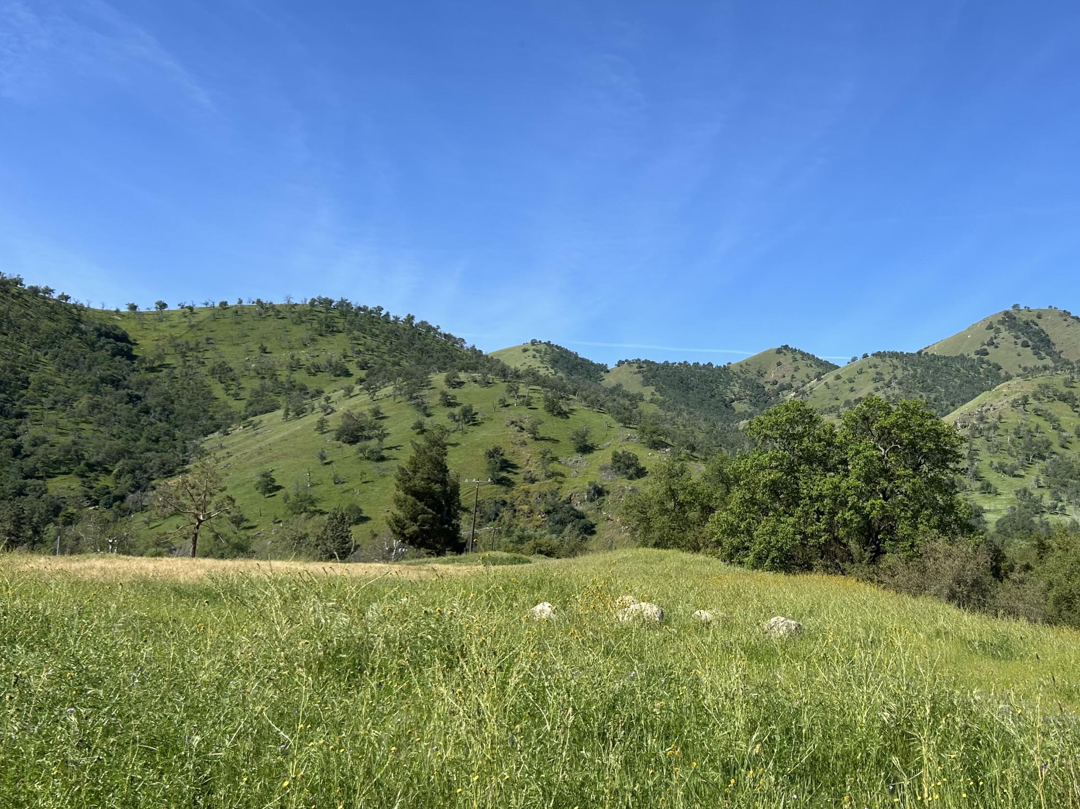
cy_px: 436
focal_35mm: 35
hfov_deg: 51.8
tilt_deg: +5.5
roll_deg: -3.1
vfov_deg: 40.7
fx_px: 1092
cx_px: 706
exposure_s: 1/3571
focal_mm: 5.7
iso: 50
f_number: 1.5
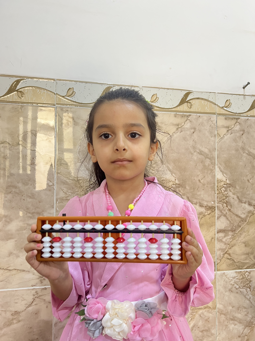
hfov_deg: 53.1
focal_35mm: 26
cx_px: 128
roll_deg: -0.7
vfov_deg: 67.3
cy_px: 170
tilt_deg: +2.0
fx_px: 255
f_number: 1.5
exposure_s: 1/60
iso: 160
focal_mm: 5.7
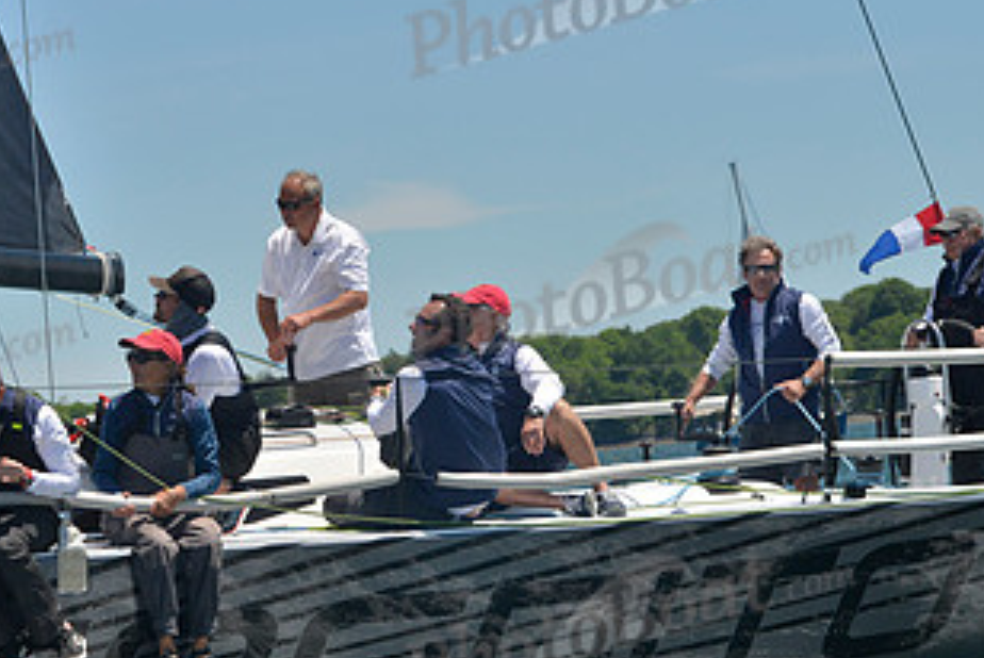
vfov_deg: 7.9
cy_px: 500
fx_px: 4733
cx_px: 243
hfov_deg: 11.8
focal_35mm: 173
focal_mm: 92
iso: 280
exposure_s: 1/1250
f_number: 8
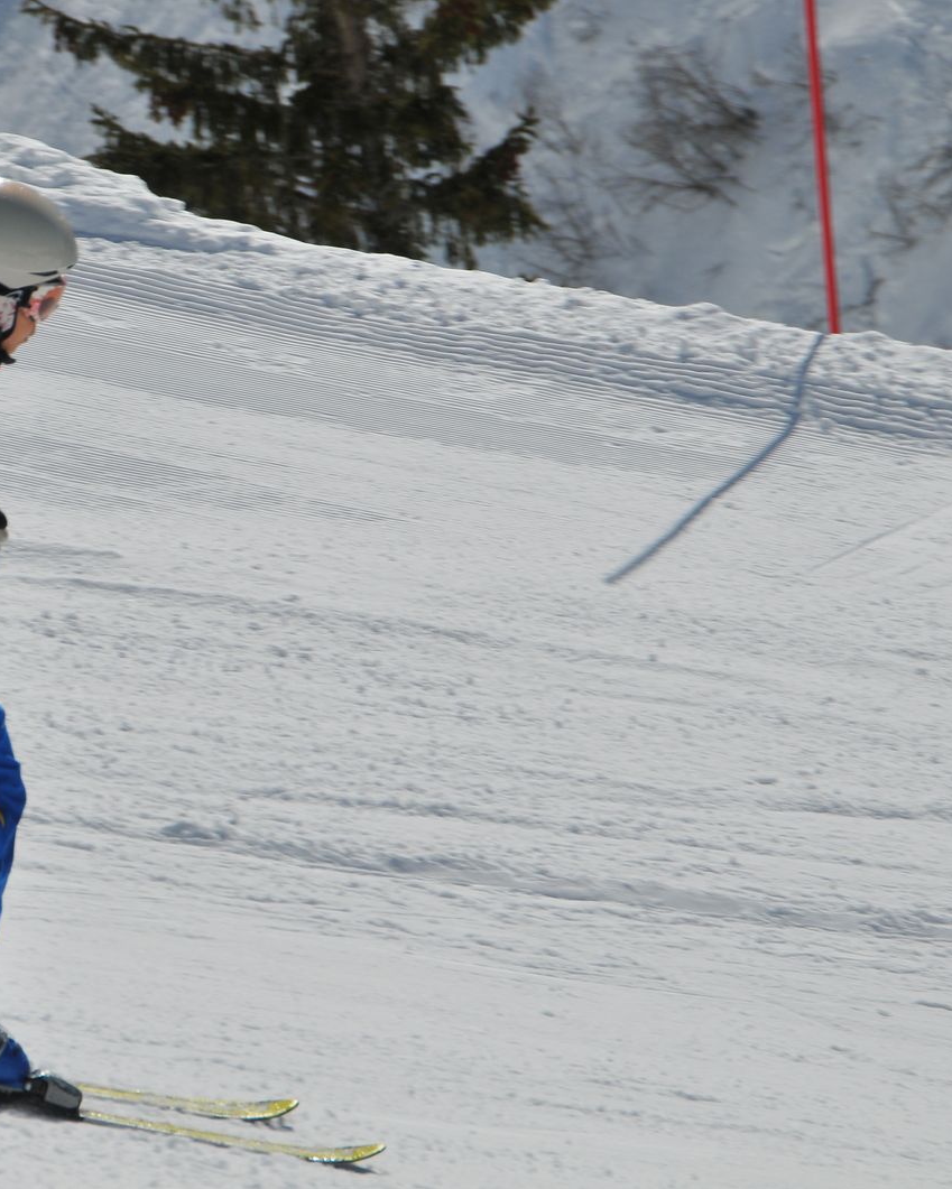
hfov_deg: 6.9
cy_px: 594
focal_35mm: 223
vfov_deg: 8.7
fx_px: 7842
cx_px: 174
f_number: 9
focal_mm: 105
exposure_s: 1/1600
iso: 200
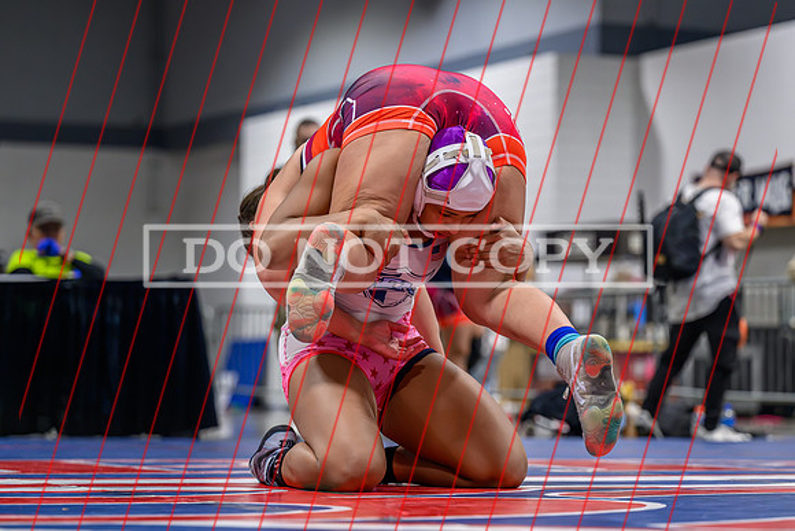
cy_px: 344
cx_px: 494
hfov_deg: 15.9
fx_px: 2835
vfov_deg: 10.7
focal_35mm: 128
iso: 3200
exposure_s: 1/1000
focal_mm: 99
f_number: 2.8
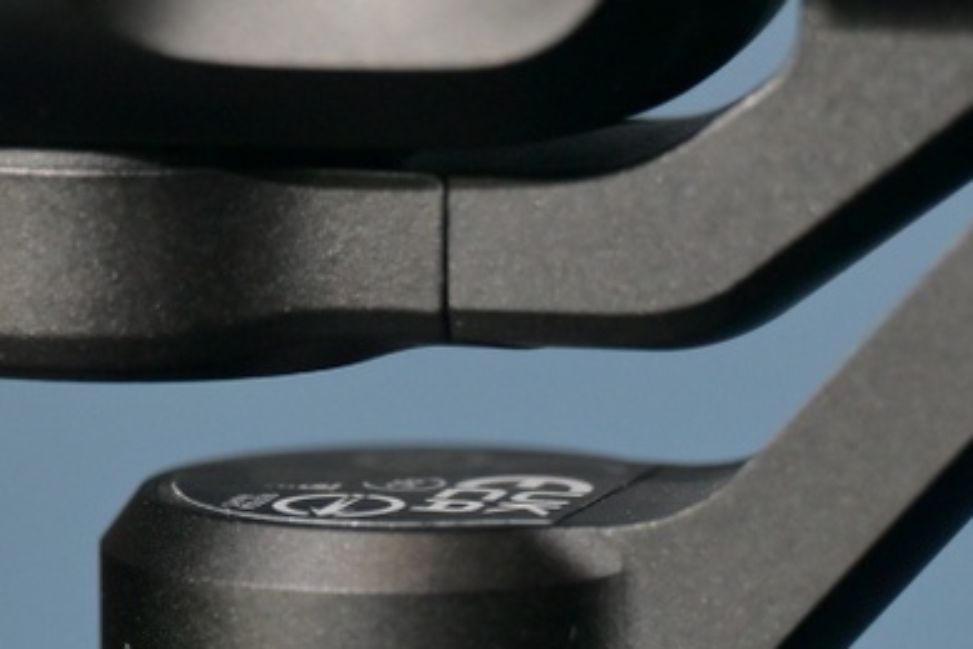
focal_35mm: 1026
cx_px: 160
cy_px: 247
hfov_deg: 2.0
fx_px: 27728
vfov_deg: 1.3
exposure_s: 1/200
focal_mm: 200
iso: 400
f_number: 4
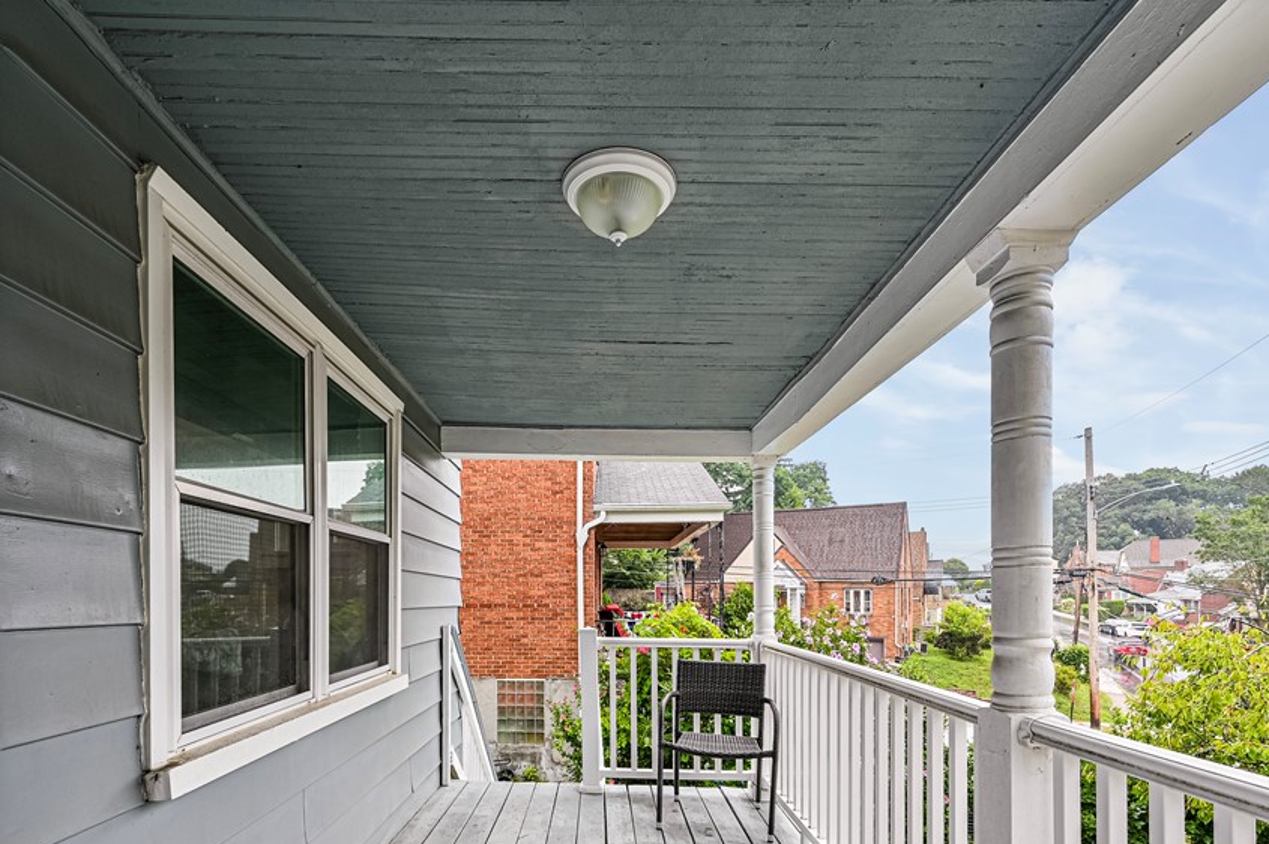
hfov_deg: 90.0
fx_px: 634
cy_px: 528
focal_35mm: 18
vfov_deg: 66.3
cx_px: 624
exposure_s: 1/15
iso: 100
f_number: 8
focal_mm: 14
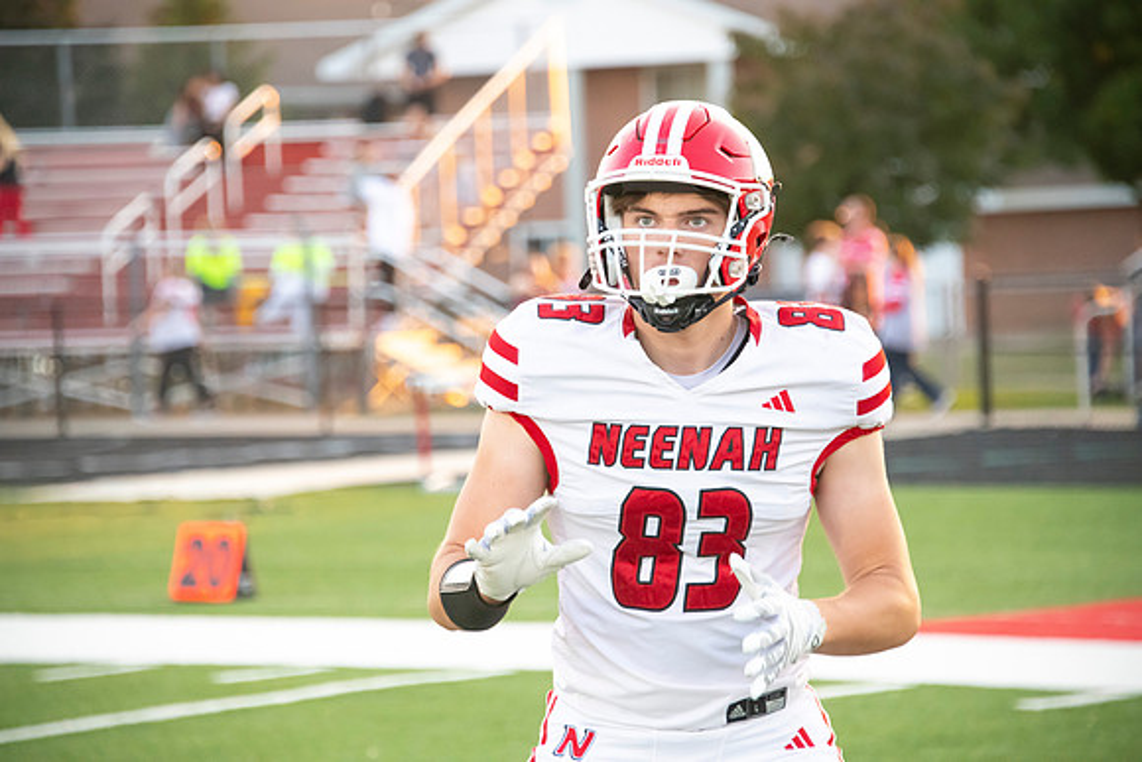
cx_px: 571
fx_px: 6028
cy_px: 381
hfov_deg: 10.8
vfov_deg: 7.2
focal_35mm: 190
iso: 4000
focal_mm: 190
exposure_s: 1/800
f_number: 5.6
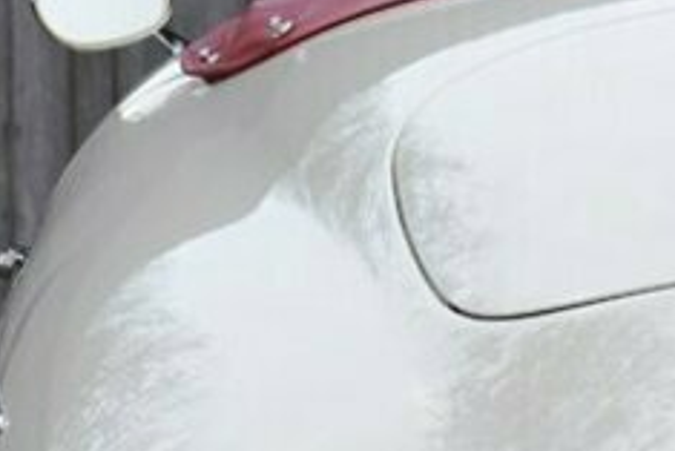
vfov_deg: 4.0
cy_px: 379
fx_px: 6464
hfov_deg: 5.9
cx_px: 1023
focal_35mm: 345
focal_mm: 45
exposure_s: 1/250
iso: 250
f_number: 5.6
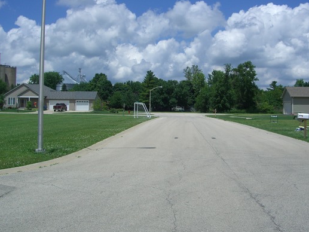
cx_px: 168
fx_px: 420
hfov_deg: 40.4
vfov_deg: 30.8
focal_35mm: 47
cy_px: 91
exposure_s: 1/640
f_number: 5.6
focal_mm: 7.9
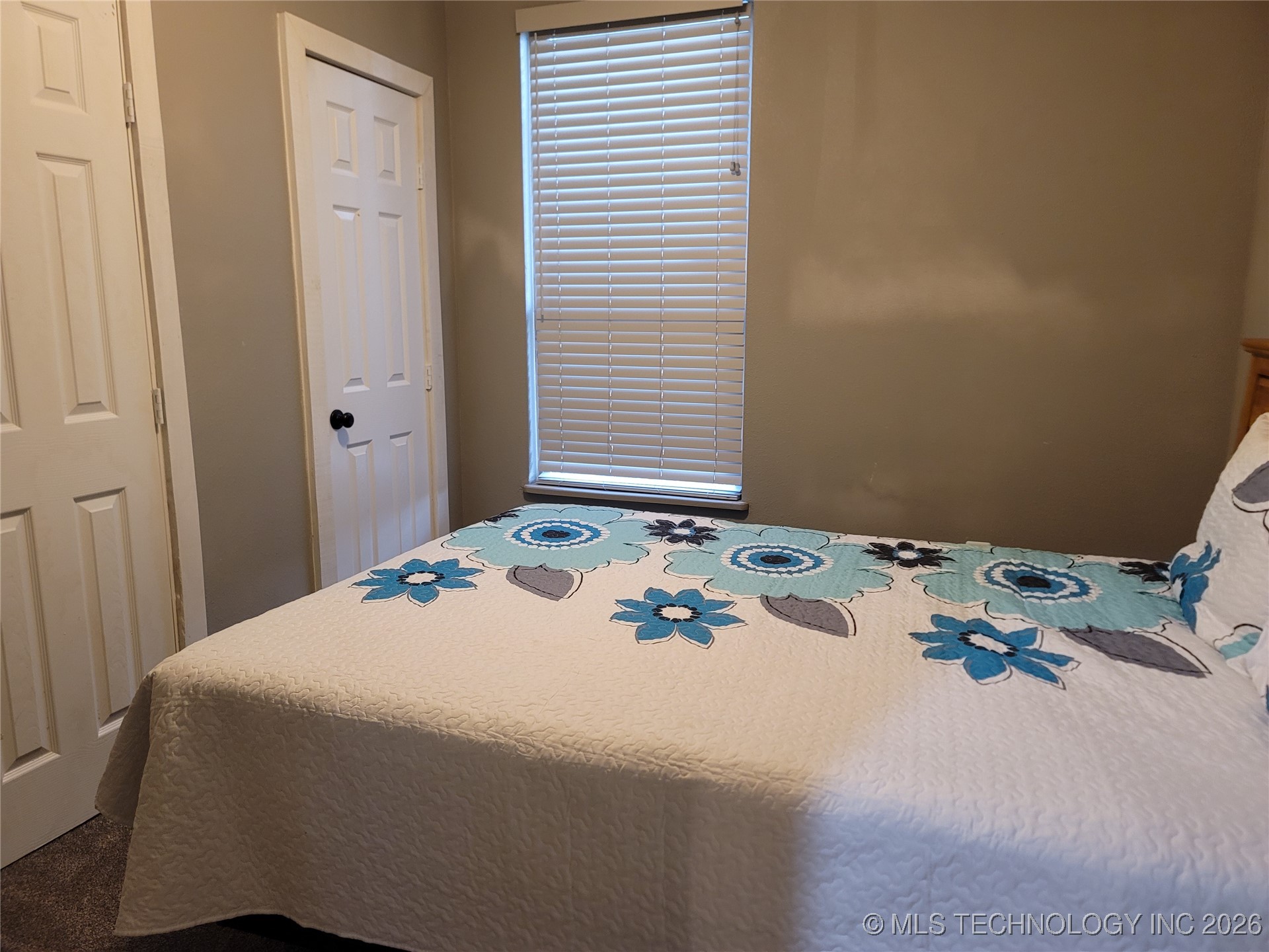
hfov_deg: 69.4
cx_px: 634
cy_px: 476
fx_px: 916
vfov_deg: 54.9
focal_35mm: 25
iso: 400
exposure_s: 1/40
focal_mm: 7
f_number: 1.8
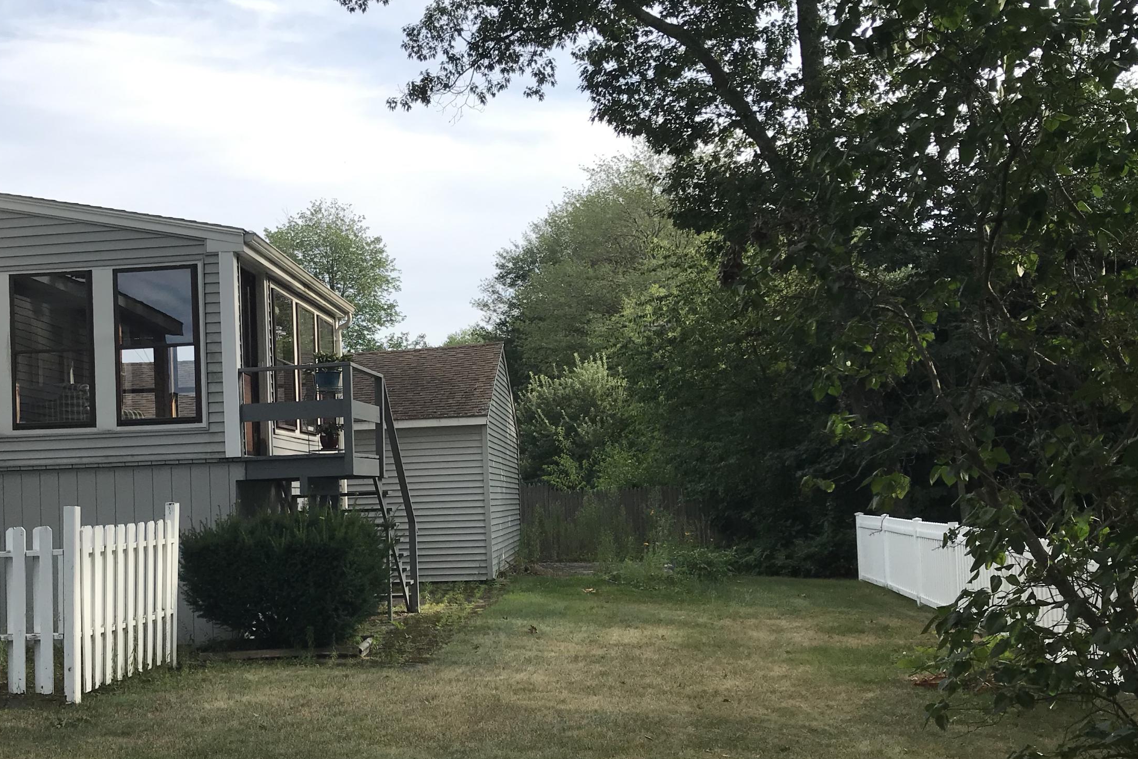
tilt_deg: +1.6
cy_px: 476
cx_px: 425
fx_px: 1264
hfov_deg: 48.0
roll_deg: +2.6
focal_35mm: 40
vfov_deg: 33.2
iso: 20
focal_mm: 3.99
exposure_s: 1/1140
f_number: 1.8
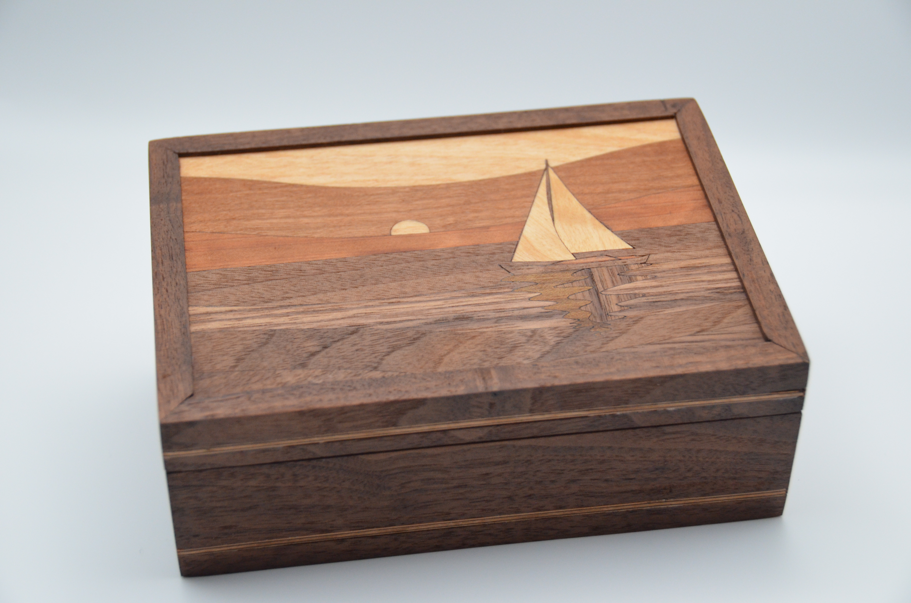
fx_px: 1818
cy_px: 302
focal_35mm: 72
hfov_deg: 28.1
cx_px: 456
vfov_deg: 18.8
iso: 1600
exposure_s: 1/160
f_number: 6.3
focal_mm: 48
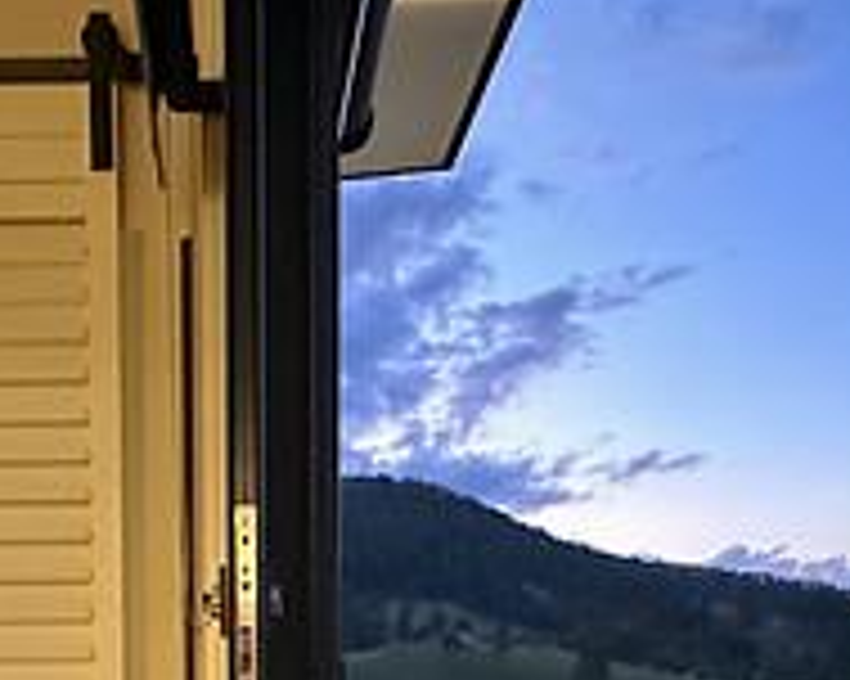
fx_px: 1131
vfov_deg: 30.1
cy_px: 741
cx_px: 225
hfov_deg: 40.2
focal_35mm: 45
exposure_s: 1/41
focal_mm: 2.22
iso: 1600
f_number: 2.2
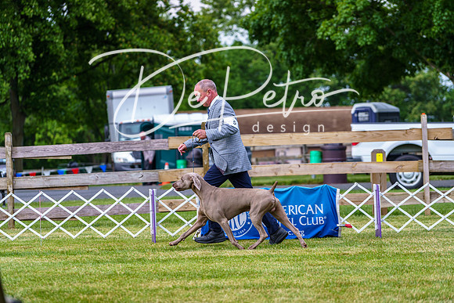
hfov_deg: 14.8
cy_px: 152
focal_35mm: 139
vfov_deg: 9.9
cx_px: 227
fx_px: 1753
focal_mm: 139
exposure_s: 1/500
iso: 250
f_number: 4
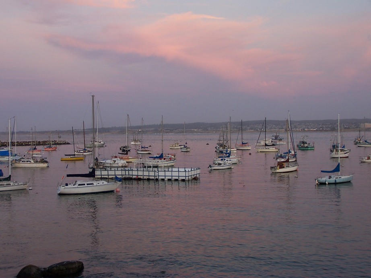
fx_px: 632
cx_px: 186
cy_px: 139
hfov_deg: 32.7
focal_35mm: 59
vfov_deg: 24.8
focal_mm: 9.8
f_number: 3.2
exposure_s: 1/30
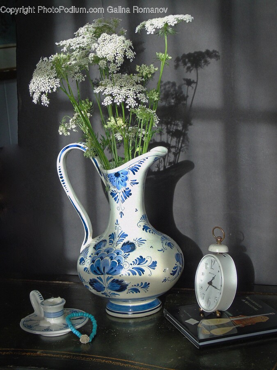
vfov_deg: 23.8
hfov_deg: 18.0
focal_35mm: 82
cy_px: 185
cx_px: 138
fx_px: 875
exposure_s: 1/30
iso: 80
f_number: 4.1
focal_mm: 15
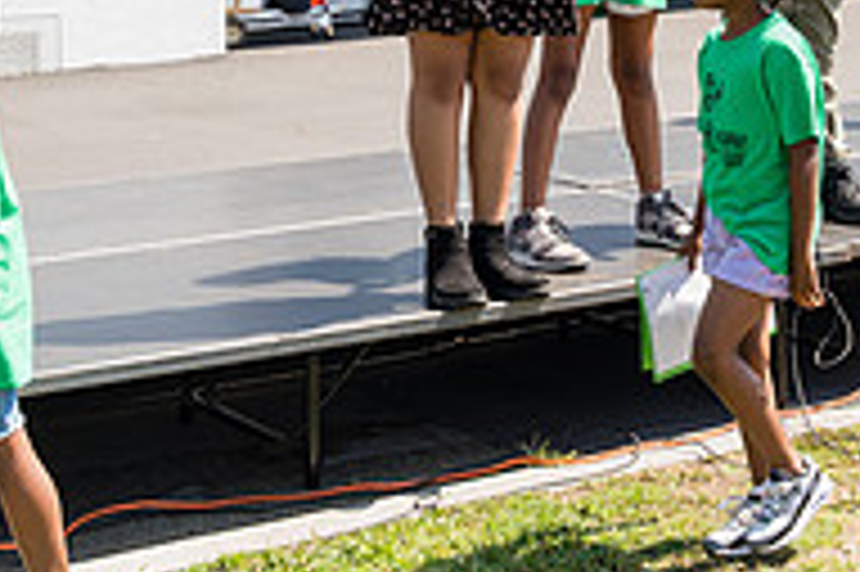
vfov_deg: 15.4
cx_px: 788
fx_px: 2029
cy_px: -119
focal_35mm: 85
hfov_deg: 23.3
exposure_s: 1/320
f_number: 4
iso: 100
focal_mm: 28
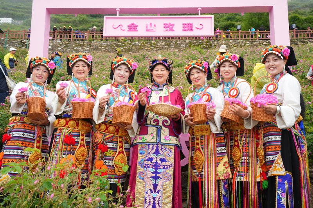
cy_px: 104
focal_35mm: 36
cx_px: 156
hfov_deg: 53.1
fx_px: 313
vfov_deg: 36.9
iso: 500
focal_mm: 36
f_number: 8
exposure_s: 1/200
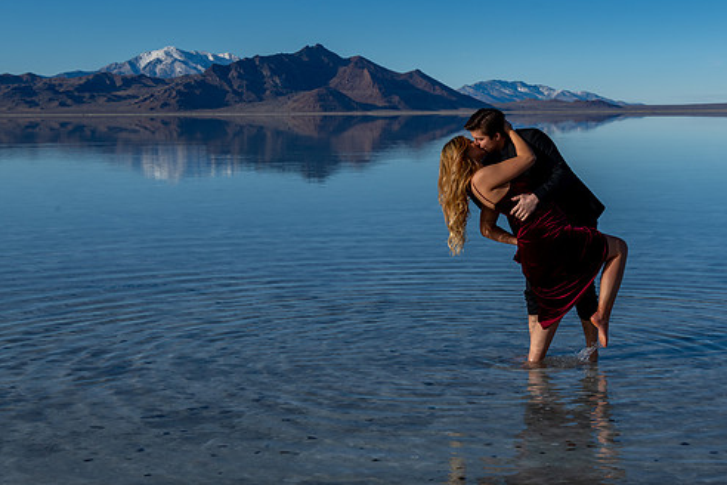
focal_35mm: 60
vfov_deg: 22.6
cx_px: 383
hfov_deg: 33.4
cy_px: 242
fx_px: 1212
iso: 200
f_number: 9
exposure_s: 1/500
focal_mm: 48
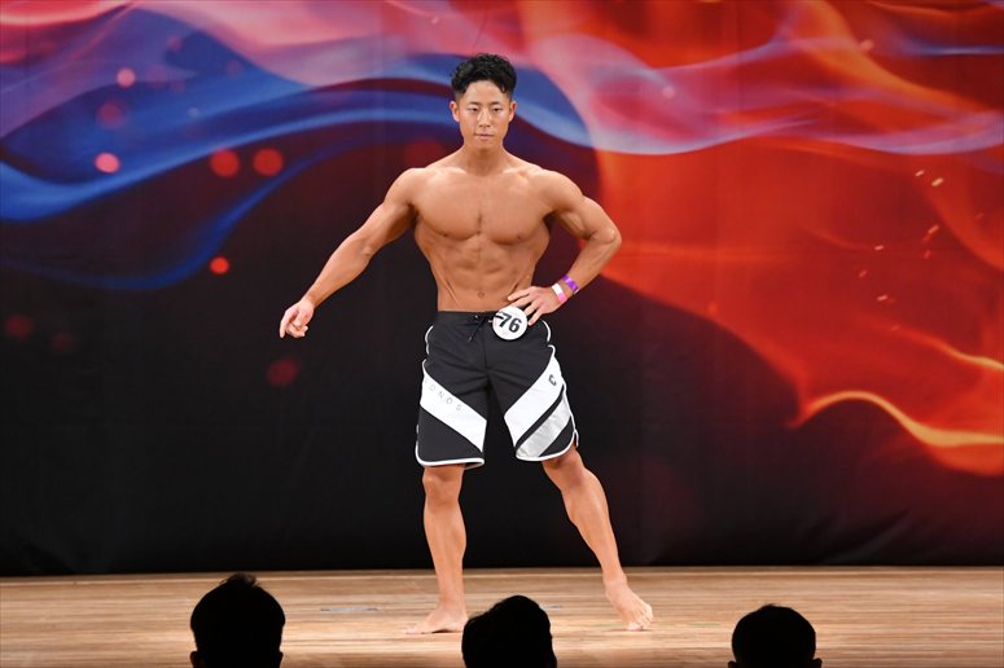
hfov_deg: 8.1
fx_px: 7108
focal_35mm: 255
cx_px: 502
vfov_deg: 5.4
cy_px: 334
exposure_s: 1/400
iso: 3200
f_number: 5.6
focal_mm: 170
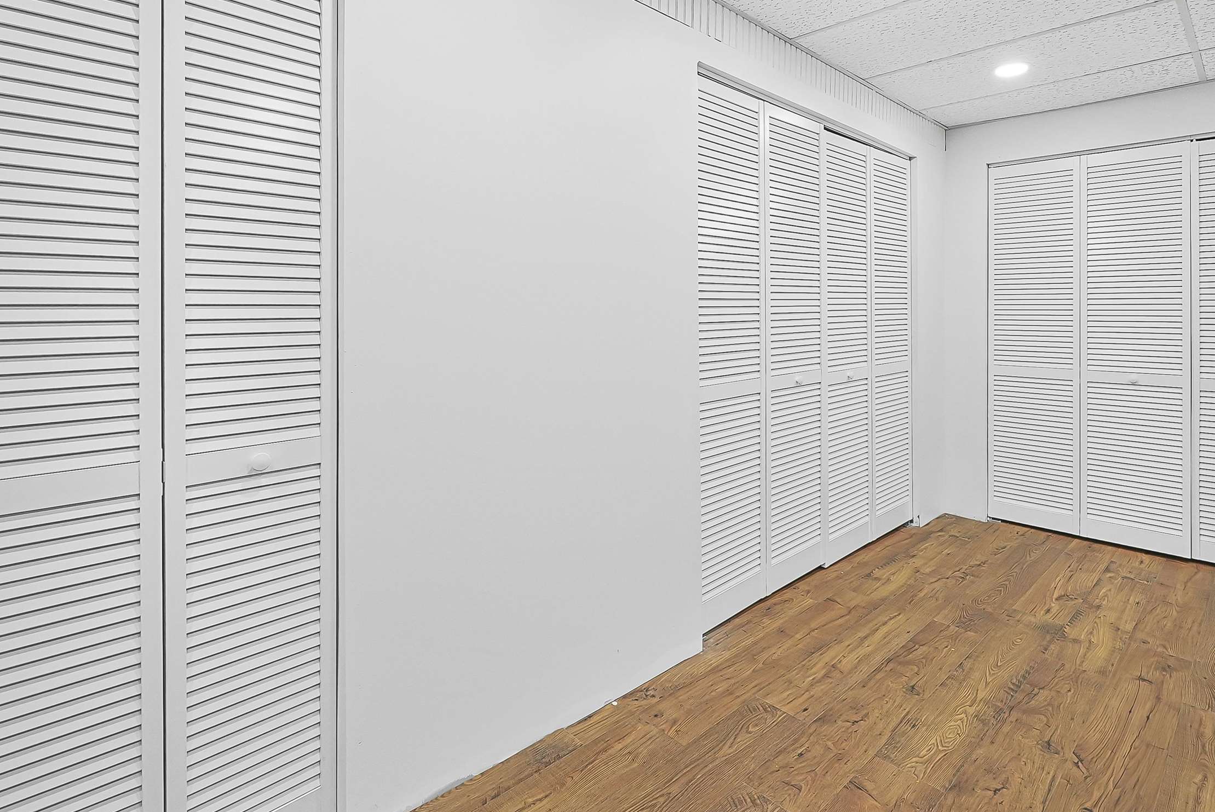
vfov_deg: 66.4
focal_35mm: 18
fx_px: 608
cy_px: 303
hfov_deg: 89.6
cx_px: 675
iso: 2000
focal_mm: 13
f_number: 10
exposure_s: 1/4
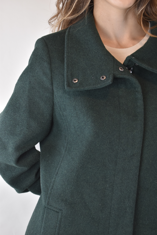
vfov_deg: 29.2
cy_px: 118
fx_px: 451
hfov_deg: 19.7
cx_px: 78
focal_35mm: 69
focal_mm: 46
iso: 400
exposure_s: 1/60
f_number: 5.3
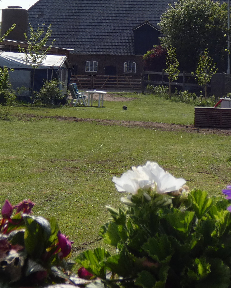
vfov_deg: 18.9
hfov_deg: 15.4
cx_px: 145
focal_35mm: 100
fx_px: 855
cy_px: 34
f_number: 3.6
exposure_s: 1/1000
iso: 80
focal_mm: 7.3
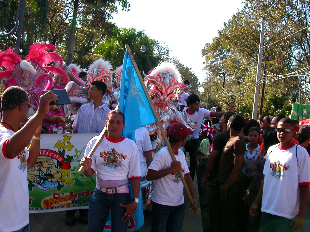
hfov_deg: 50.1
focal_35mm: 37
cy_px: 116
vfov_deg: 38.7
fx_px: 331
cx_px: 155
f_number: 4.5
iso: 100
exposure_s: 1/224
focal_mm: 5.6
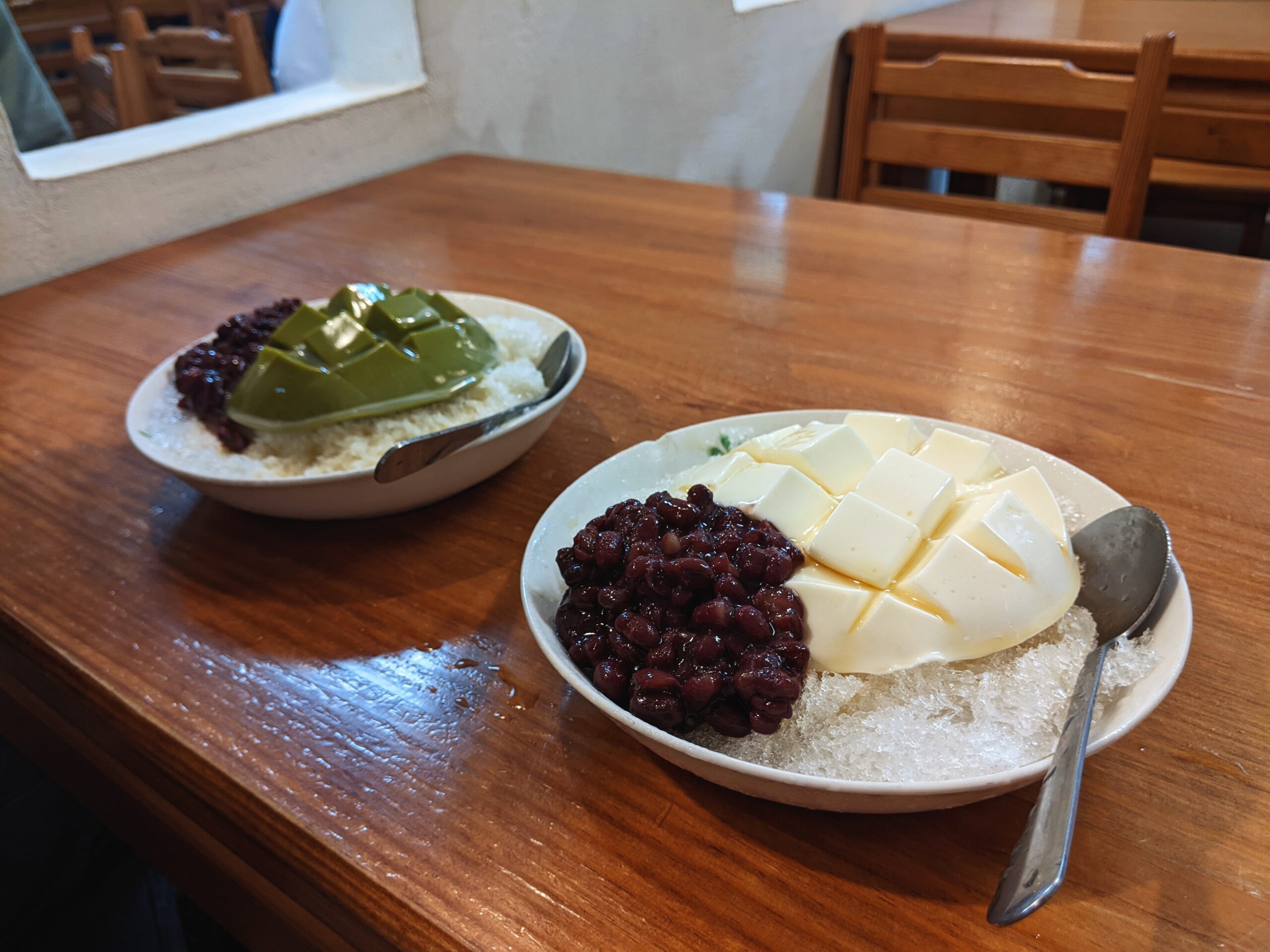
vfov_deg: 51.4
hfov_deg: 65.3
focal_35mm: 27
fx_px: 991
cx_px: 635
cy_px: 476
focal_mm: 4.44
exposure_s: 1/24
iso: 74
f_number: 1.8
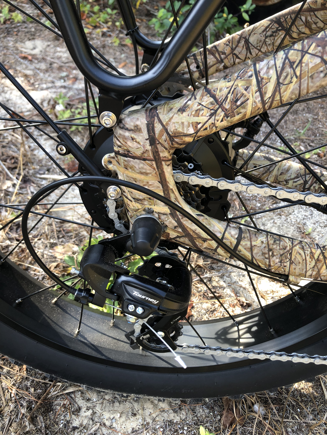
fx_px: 353
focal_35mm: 28
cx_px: 164
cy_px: 218
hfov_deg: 49.7
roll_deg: -4.7
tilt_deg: -41.3
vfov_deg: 63.4
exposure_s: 1/120
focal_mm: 3.99
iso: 32
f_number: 1.8
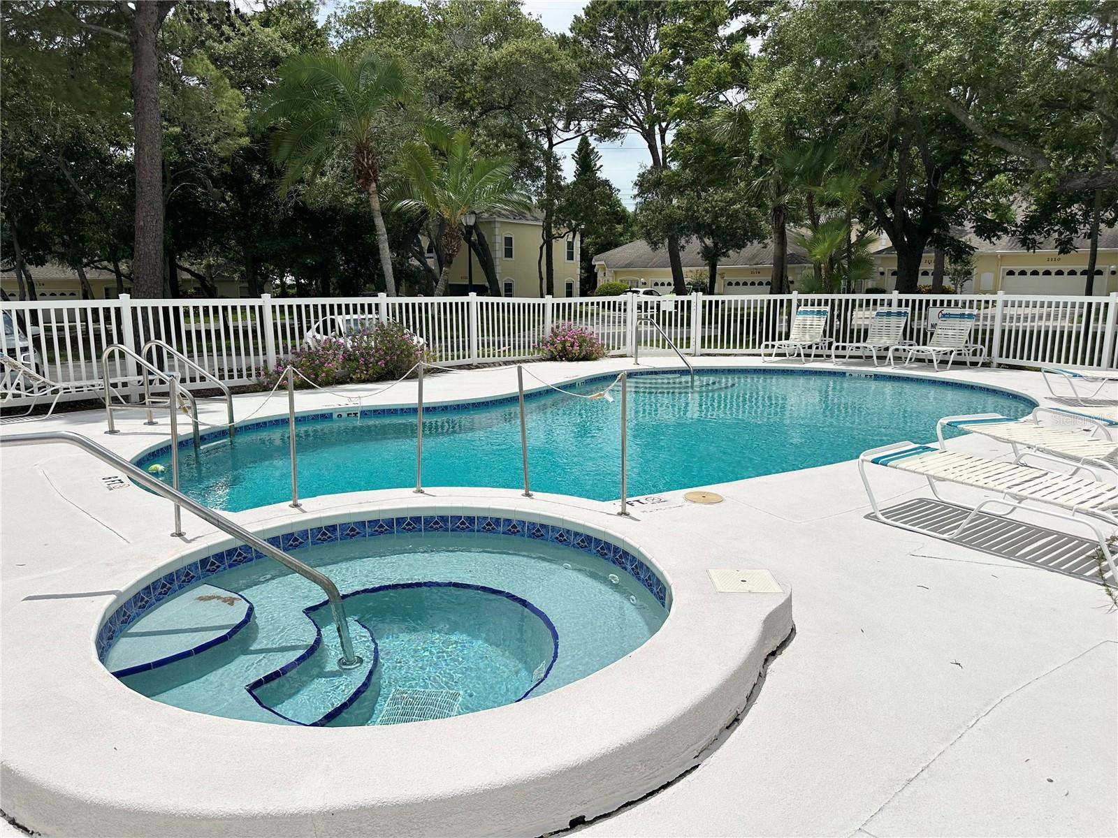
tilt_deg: -9.9
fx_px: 775
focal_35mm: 24
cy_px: 419
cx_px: 559
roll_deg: -0.7
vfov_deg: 56.8
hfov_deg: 71.6
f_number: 1.78
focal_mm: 6.86
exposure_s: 1/15625
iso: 80
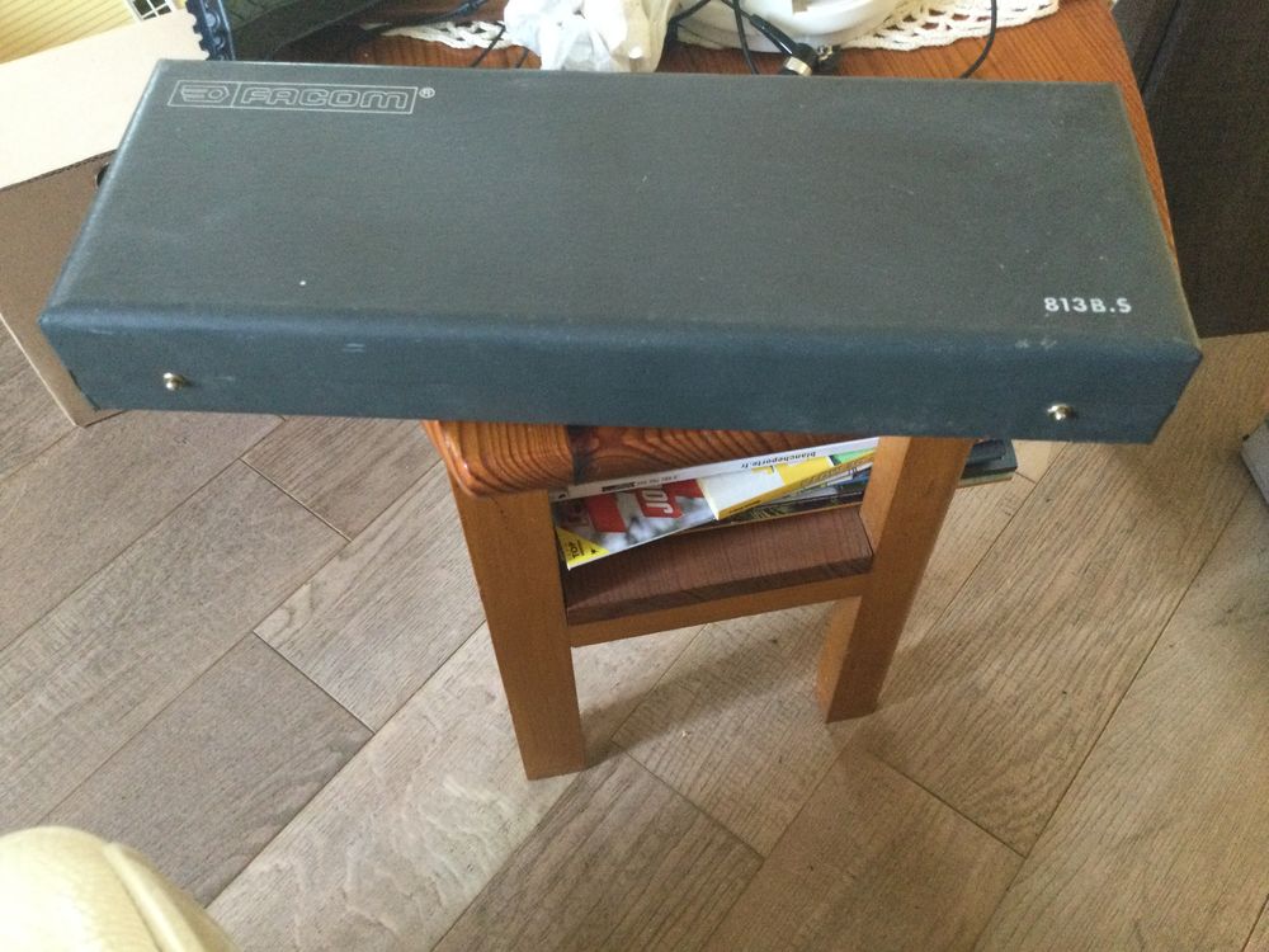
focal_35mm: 31
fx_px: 1136
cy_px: 476
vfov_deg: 45.4
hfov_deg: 58.4
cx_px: 634
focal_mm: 3.3
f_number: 2.4
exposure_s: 1/17
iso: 200
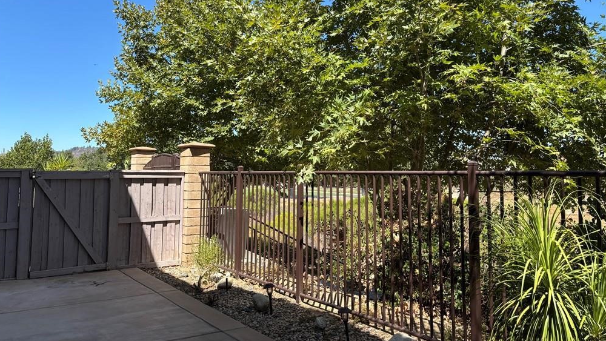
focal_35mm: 29
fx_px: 466
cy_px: 140
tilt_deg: +3.8
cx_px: 301
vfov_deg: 40.1
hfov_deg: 66.1
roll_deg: -0.5
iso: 50
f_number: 1.6
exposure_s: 1/1263
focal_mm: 5.96
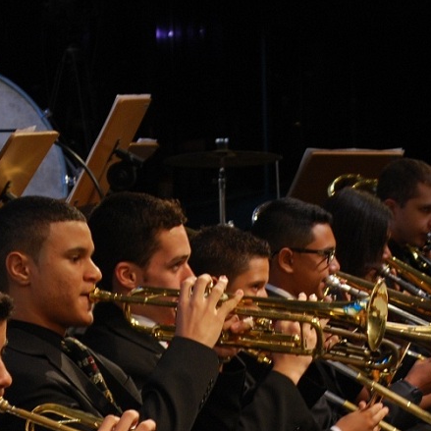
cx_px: 163
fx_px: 2253
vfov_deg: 10.9
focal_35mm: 160
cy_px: 305
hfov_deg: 10.9
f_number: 5.6
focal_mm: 55
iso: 400
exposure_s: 1/15
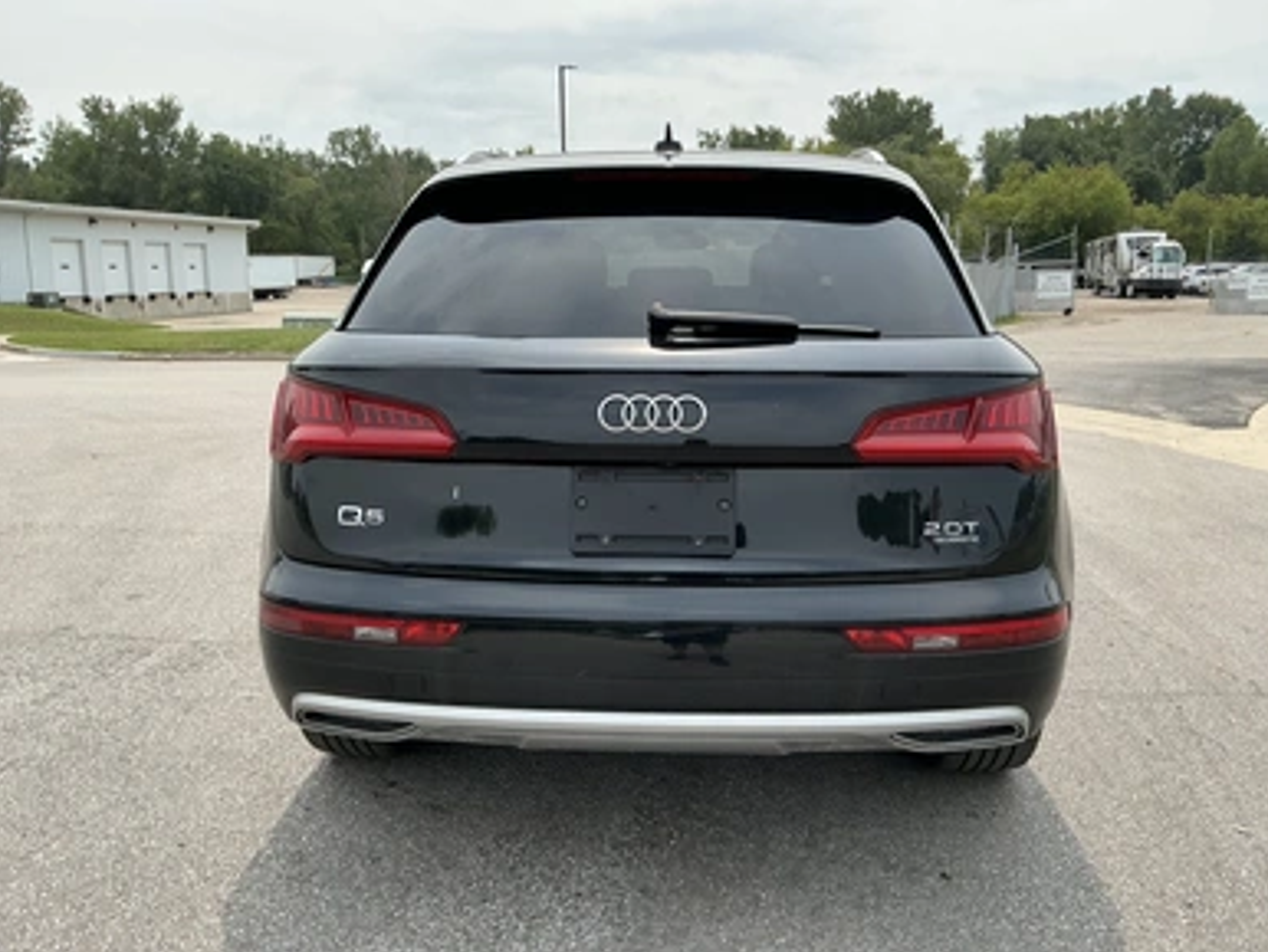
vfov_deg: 48.3
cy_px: 463
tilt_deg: -5.6
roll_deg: -1.0
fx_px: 1063
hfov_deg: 61.6
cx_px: 654
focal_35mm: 29
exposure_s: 1/1311
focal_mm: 3
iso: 25
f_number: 1.8
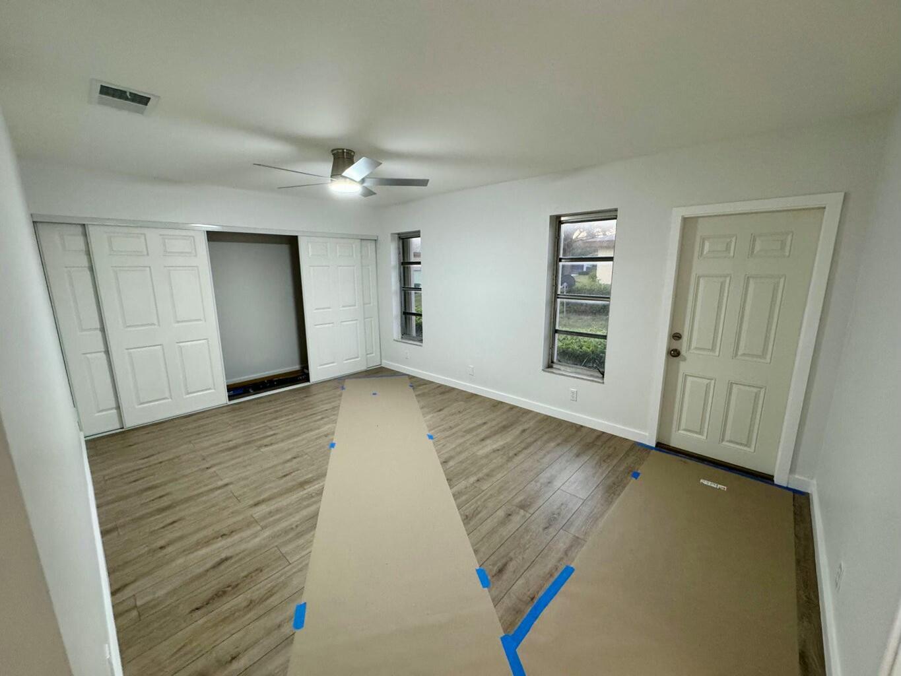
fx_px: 364
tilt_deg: -11.5
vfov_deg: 85.7
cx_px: 450
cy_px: 338
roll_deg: +0.1
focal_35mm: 14
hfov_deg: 102.1
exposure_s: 1/60
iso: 320
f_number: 2.2
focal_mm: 2.22
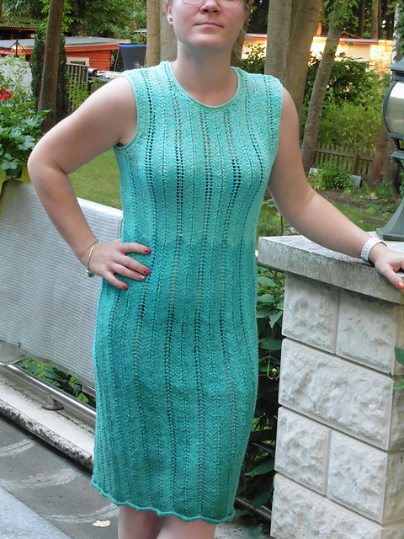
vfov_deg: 23.0
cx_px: 202
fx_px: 1323
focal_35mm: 85
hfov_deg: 17.4
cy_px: 270
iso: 400
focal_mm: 15.1
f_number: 5.2
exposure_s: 1/13
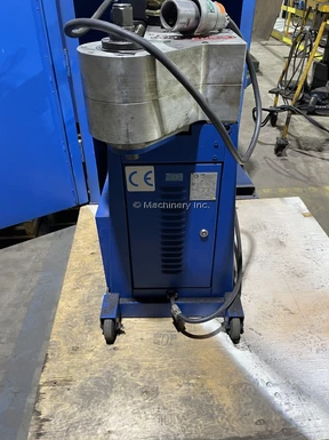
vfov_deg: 67.3
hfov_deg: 53.0
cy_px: 217
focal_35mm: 26
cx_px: 169
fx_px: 330
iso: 200
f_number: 1.6
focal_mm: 5.1
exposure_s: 1/60
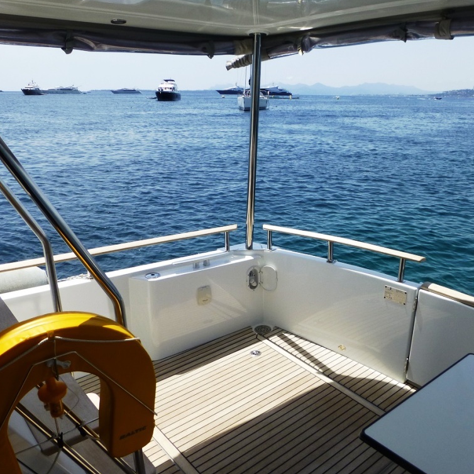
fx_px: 465
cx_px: 296
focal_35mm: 30
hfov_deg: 53.4
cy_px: 238
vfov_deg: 54.0
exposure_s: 1/1000
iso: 100
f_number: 4
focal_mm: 4.3
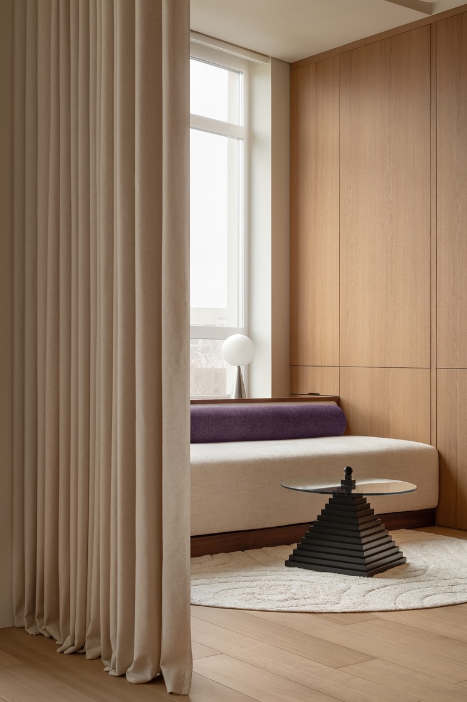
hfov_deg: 28.0
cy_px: 359
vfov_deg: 41.1
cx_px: 238
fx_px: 935
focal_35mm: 48
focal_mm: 46
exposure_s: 1/15
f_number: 13
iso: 250
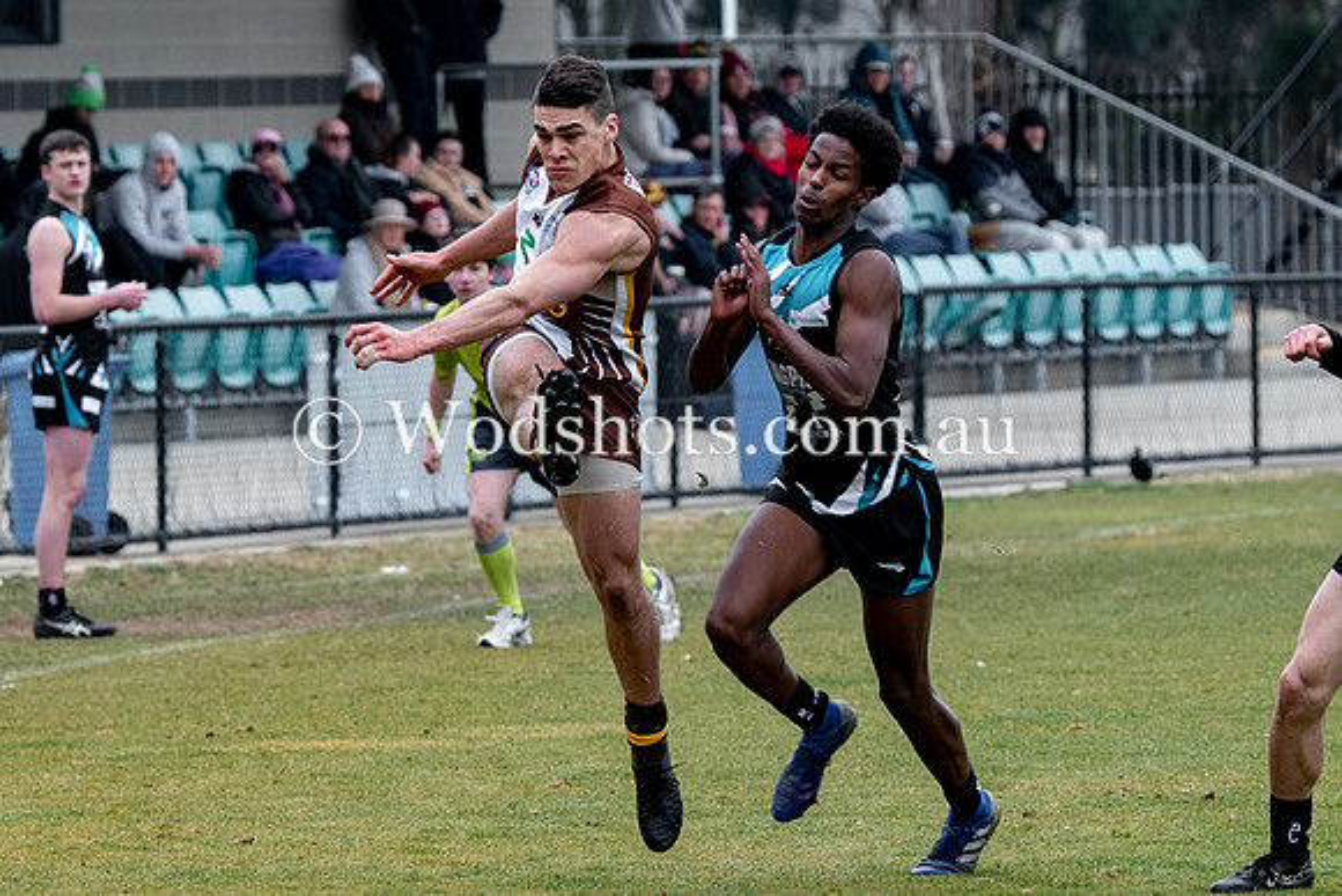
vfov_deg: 3.3
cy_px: 387
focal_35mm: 419
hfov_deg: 4.9
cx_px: 563
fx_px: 15606
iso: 400
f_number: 4
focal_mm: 130
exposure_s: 1/800
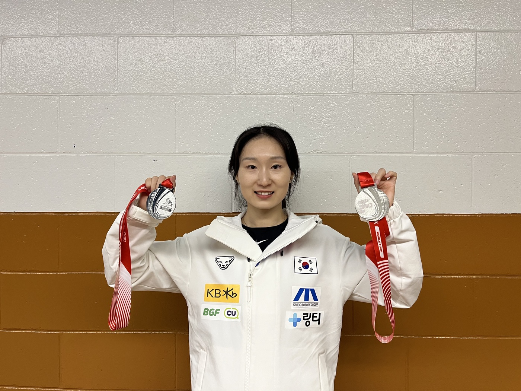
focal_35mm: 26
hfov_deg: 67.3
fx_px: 391
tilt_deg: -0.8
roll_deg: +0.1
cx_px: 260
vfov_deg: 53.1
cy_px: 196
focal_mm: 5.1
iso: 100
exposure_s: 1/60
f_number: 1.6
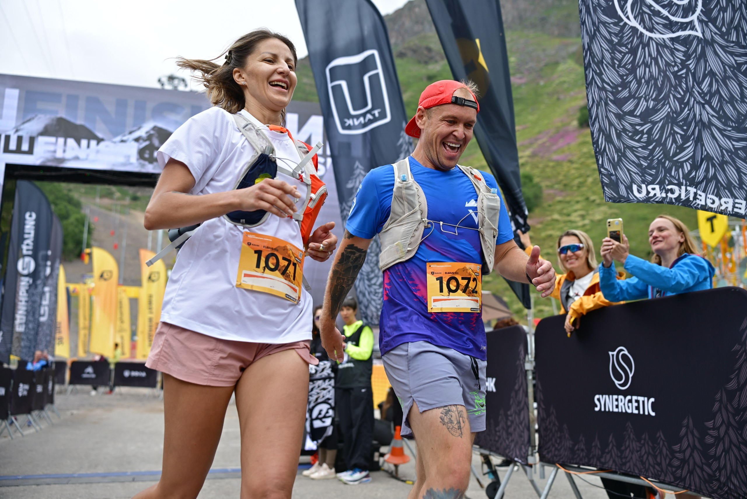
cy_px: 250
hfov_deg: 54.4
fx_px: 727
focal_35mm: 35
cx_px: 374
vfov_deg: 37.9
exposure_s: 1/1000
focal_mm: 35
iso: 125
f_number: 2.8
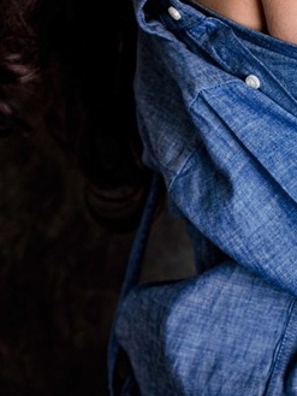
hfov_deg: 10.5
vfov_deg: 13.8
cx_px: 341
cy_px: -25
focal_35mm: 140
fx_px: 1601
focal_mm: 27
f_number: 2.8
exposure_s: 1/250
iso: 200
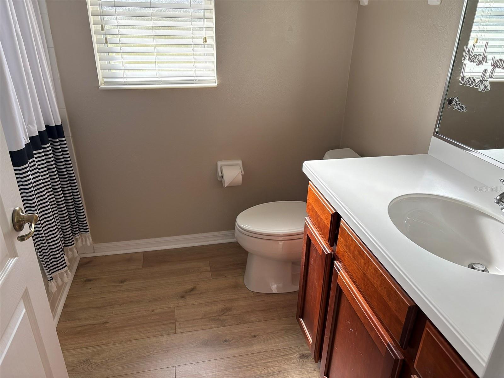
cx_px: 252
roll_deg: -1.4
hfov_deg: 67.3
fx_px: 379
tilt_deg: -26.3
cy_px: 189
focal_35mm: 26
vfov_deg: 53.1
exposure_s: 1/322
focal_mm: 5.96
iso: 64
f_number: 1.6
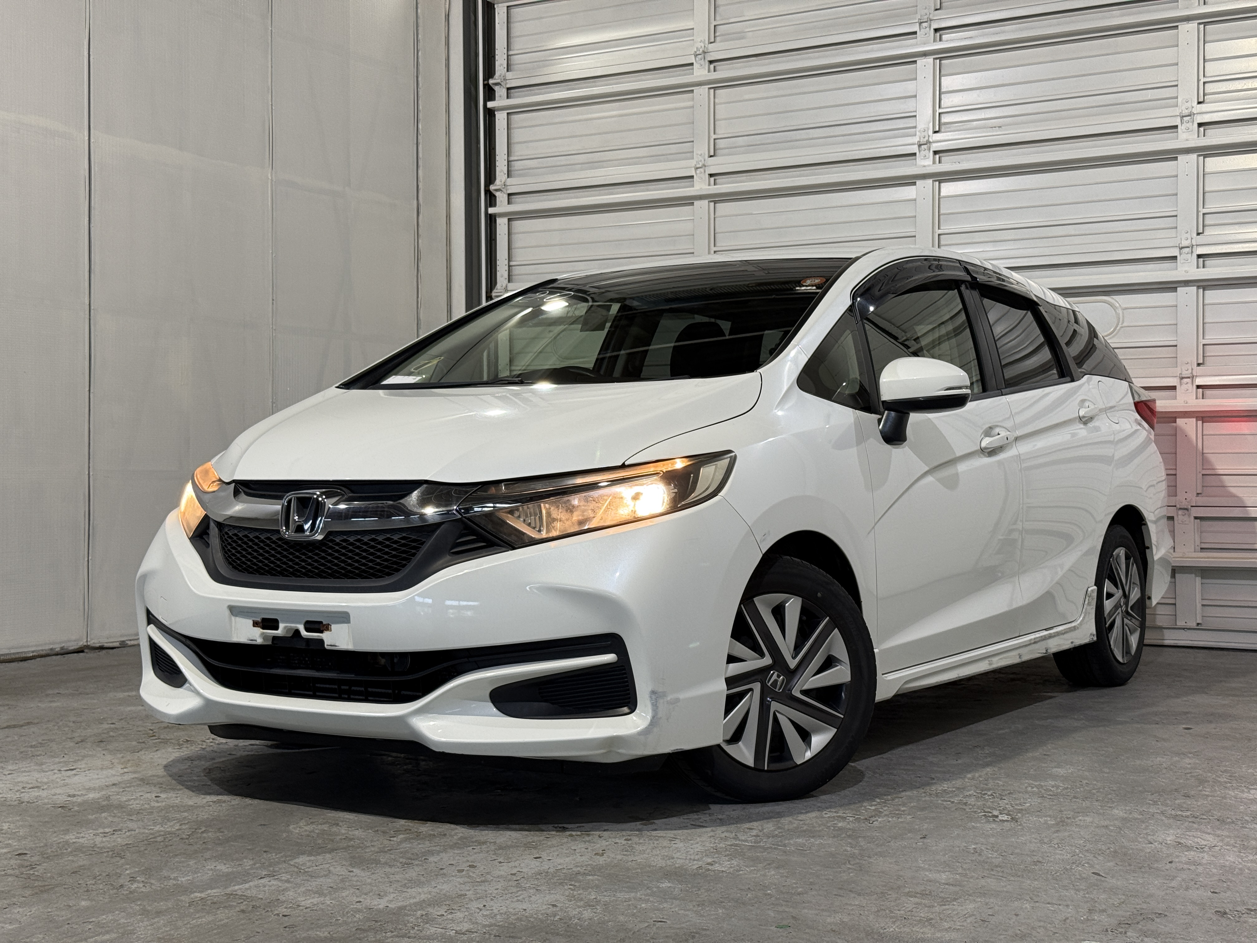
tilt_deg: -0.4
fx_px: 1743
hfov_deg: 39.7
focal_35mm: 48
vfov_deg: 30.3
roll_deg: -0.1
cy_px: 472
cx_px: 628
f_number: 1.78
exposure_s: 1/60
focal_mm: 6.76
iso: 64
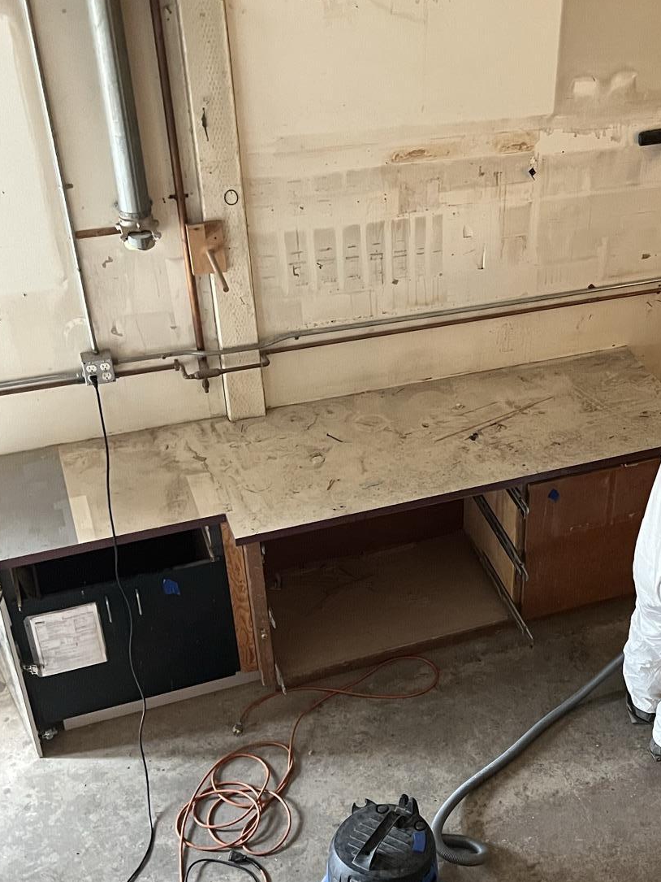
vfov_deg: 41.2
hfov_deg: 30.4
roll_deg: -3.5
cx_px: 573
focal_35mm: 46
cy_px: 490
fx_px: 1171
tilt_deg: -38.8
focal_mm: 5.7
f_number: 1.5
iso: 500
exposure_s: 1/40
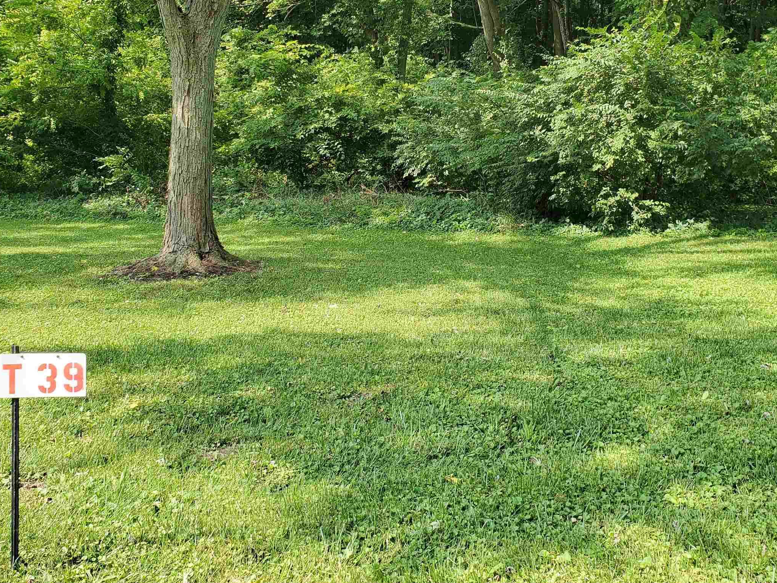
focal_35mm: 39
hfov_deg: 47.8
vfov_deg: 36.2
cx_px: 366
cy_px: 169
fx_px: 875
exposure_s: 1/282
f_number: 2.4
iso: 50
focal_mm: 4.3
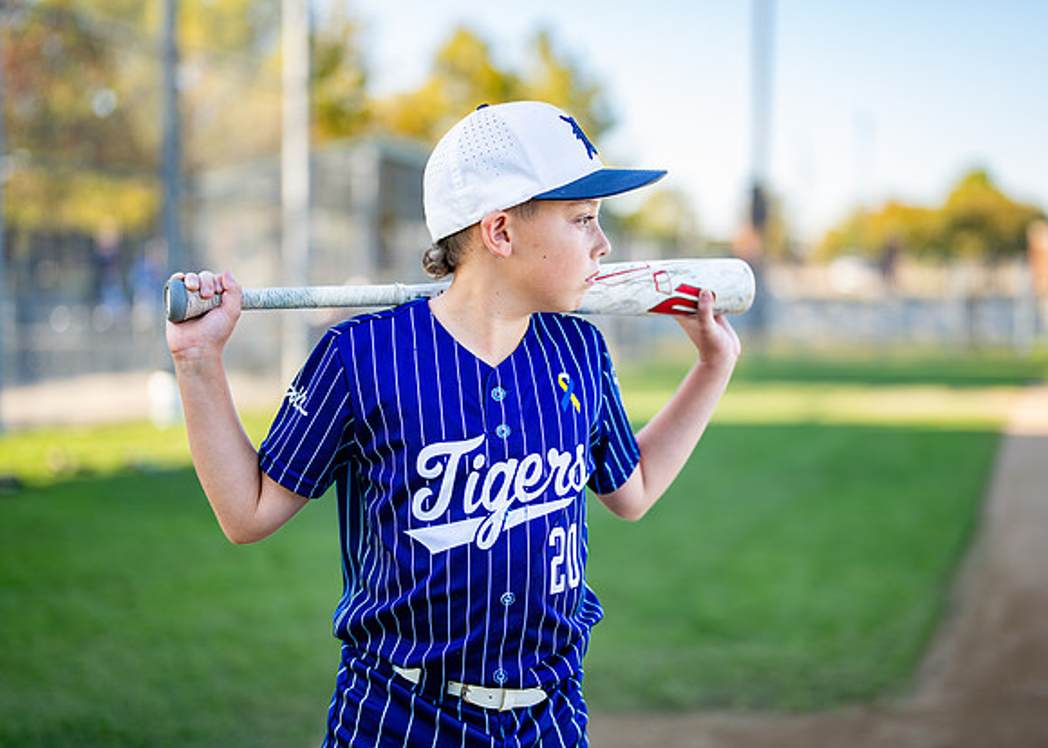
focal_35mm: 57
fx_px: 1703
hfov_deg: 34.2
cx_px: 543
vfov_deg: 24.8
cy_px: 362
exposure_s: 1/1250
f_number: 1.2
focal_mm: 50
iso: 100
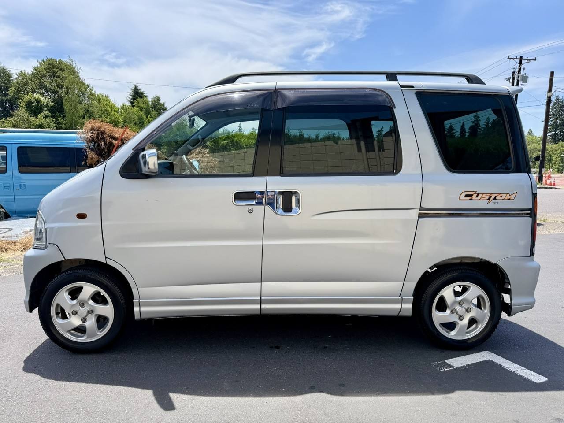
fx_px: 391
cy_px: 212
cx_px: 282
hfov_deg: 71.6
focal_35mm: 24
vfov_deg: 56.8
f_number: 1.78
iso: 80
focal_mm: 6.76
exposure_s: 1/3953
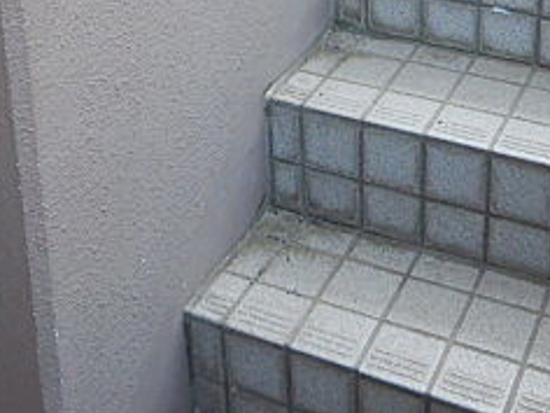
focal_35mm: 65
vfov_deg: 20.5
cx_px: 338
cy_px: -135
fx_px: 1033
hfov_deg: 29.7
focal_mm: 4.3
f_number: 2.8
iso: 125
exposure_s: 1/100
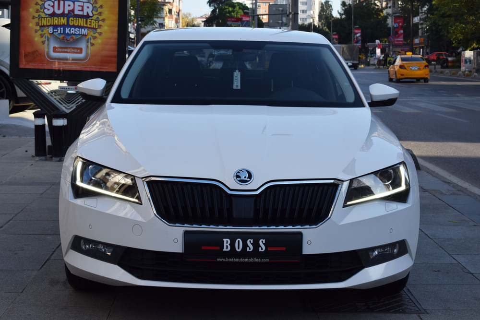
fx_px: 900
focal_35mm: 68
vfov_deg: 20.2
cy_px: 160
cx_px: 240
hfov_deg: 29.9
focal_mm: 45
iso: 200
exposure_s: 1/320
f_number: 9
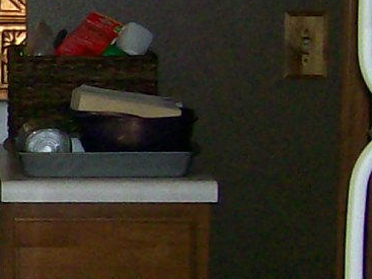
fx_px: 2428
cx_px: -530
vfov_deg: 6.6
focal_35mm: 226
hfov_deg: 8.1
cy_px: 184
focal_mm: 6
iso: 140
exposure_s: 1/64
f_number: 2.7
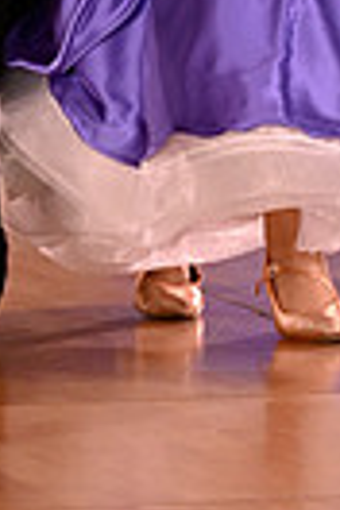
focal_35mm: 882
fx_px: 12494
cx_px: 191
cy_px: -580
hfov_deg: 1.6
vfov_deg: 2.3
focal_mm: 200
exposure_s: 1/200
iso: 2000
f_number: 5
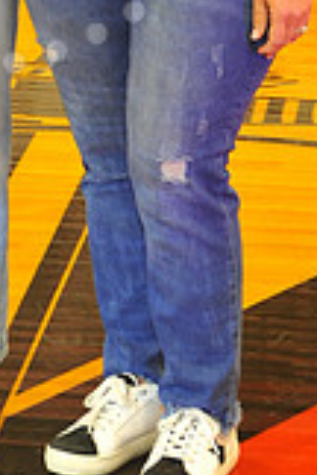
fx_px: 3117
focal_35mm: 236
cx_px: -59
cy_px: -279
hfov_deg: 5.8
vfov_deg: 8.5
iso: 2000
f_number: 6.3
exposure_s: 1/50
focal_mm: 66
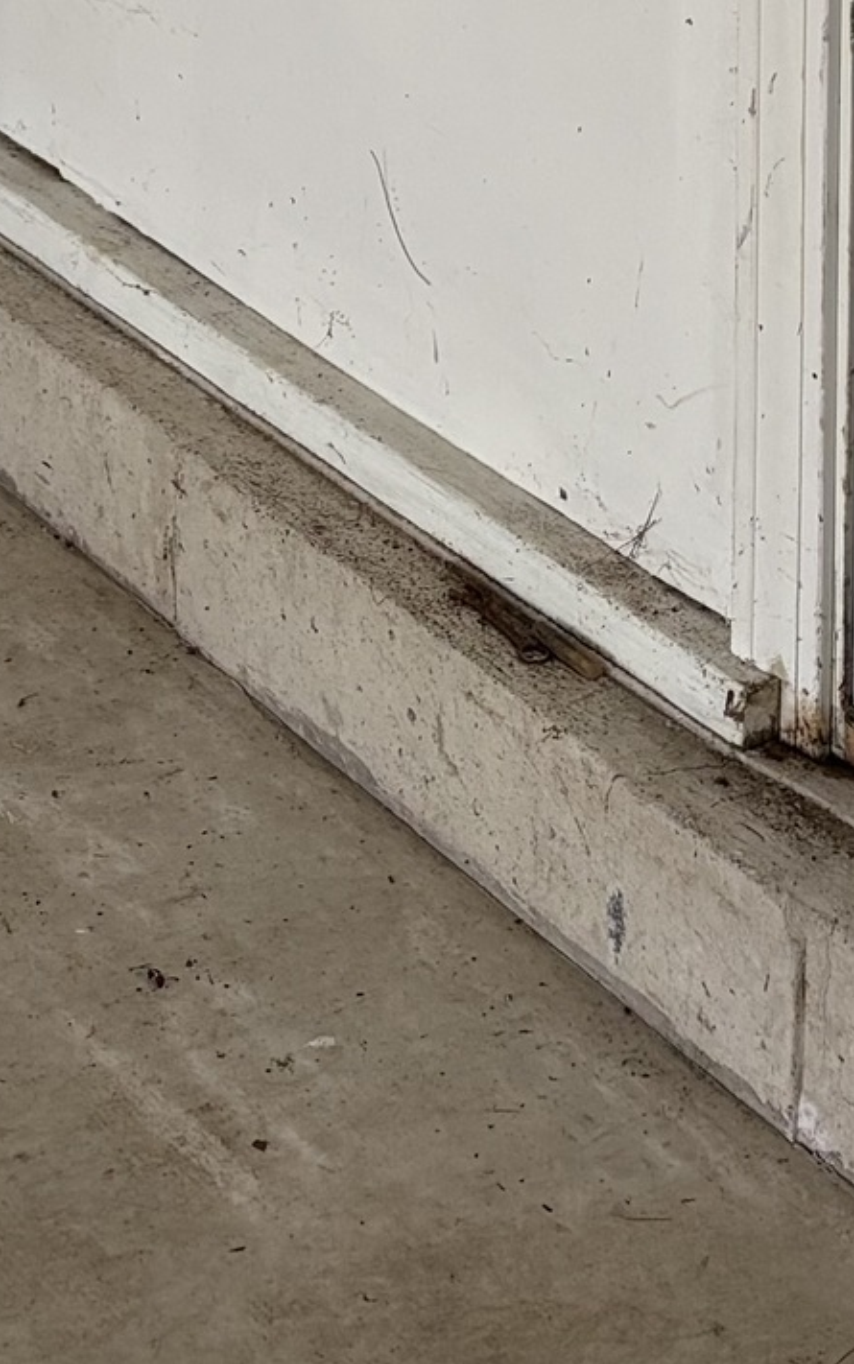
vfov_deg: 16.3
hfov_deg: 10.9
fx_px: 4427
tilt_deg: -14.4
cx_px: -119
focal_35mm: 119
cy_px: -537
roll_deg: +2.5
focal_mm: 5.96
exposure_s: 1/120
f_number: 1.6
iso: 80
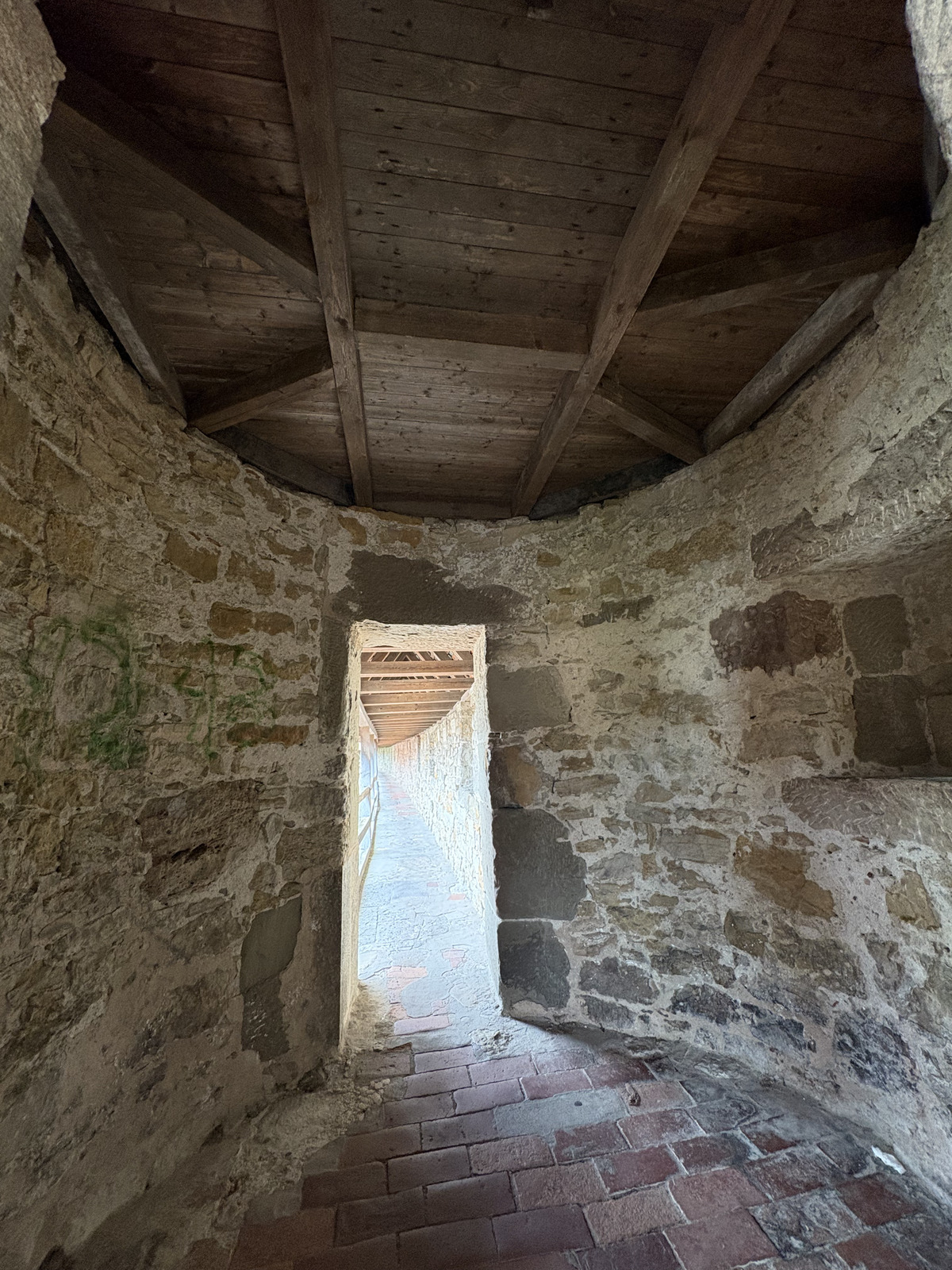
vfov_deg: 102.1
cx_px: 476
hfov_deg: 85.7
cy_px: 635
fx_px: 513
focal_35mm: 14
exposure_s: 1/60
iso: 400
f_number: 2.2
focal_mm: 2.22
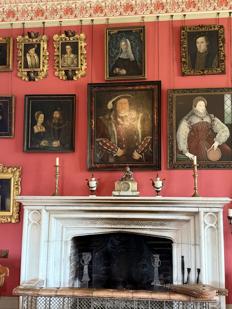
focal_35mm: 34
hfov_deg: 41.8
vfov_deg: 53.8
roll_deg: -0.6
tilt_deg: +7.0
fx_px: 304
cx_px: 113
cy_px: 177
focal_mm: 6.76
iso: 500
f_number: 1.78
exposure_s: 1/50
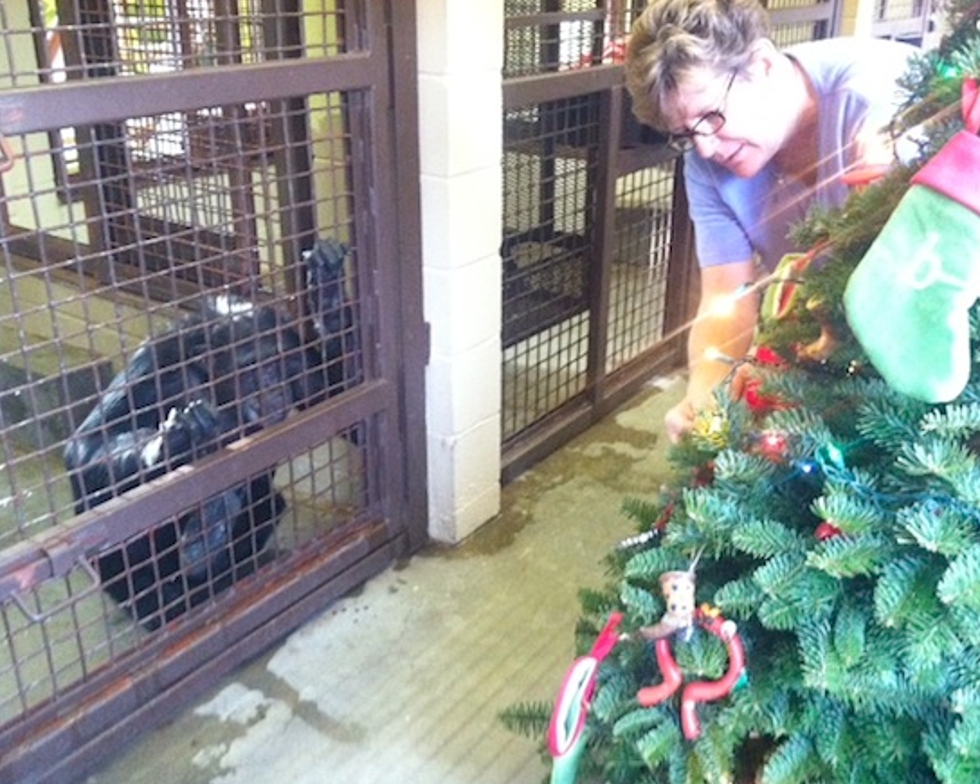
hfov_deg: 49.1
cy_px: 390
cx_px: 522
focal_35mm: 37
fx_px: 1073
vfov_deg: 40.1
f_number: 2.8
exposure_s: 1/15
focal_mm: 3.85
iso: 500
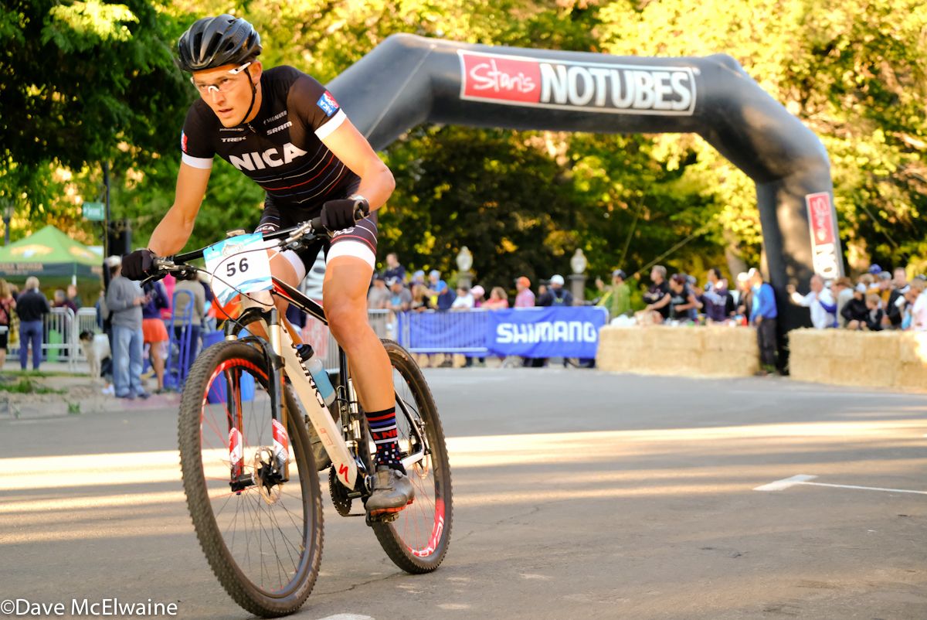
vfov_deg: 17.5
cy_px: 310
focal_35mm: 78
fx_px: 2010
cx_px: 464
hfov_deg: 26.0
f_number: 3.2
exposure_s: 1/1600
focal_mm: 52
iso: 4000
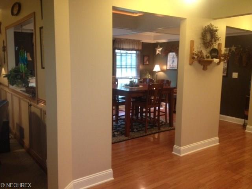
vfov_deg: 40.7
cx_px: 126
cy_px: 94
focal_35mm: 35
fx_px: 255
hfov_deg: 52.6
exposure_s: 1/20
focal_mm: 4.28
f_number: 2.4
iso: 250
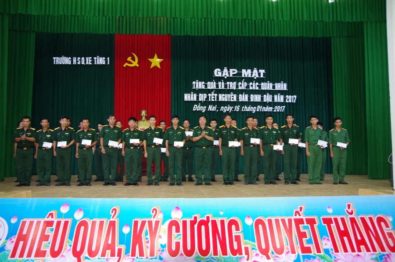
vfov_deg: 42.1
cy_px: 131
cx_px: 198
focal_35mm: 31
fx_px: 339
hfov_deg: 60.4
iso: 800
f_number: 4
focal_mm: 21
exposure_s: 1/20
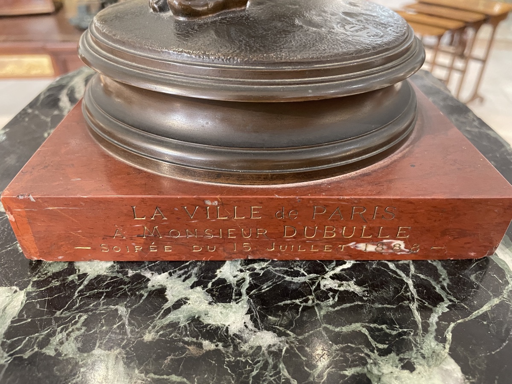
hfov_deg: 67.3
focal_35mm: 26
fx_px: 385
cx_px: 256
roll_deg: -0.9
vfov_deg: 53.1
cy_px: 192
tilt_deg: -33.9
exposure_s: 1/50
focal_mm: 4.2
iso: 400
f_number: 1.6
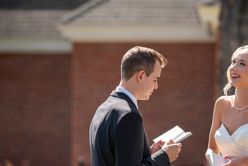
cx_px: 182
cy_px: 130
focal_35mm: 337
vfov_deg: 4.1
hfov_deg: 6.1
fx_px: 2321
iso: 50
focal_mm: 200
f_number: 4
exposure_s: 1/250
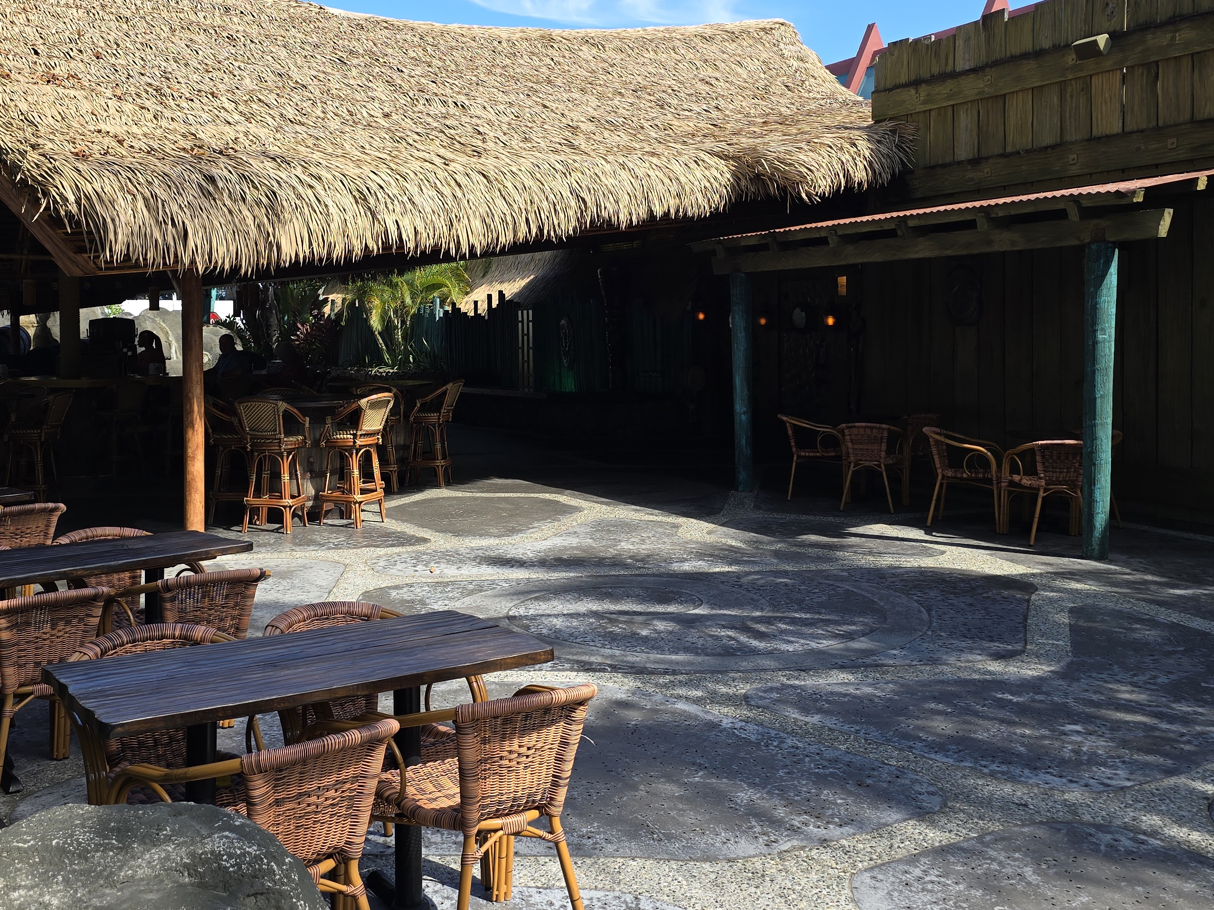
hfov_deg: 51.1
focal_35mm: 36
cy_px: 380
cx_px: 512
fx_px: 1263
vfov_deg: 39.5
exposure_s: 1/319
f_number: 1.7
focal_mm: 6.3
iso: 12
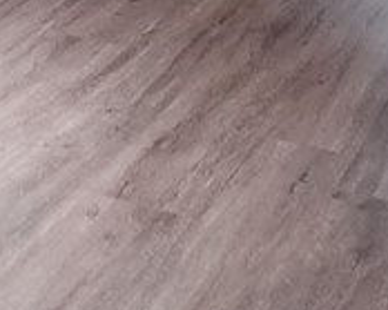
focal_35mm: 132
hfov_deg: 14.4
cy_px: -517
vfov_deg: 9.8
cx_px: 29
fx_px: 1515
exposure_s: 1/120
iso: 100
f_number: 1.8
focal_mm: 6.4
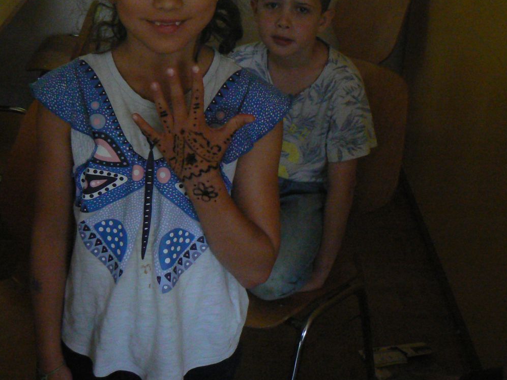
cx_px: 155
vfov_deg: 27.9
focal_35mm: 52
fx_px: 762
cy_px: 131
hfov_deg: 36.3
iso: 400
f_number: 2.8
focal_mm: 6
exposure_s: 1/400
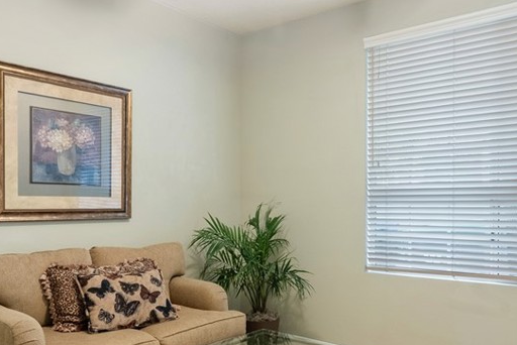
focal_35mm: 32
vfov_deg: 40.9
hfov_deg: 58.6
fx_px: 460
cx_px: 285
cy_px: 214
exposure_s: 1/2
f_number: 9
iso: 320
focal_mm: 16
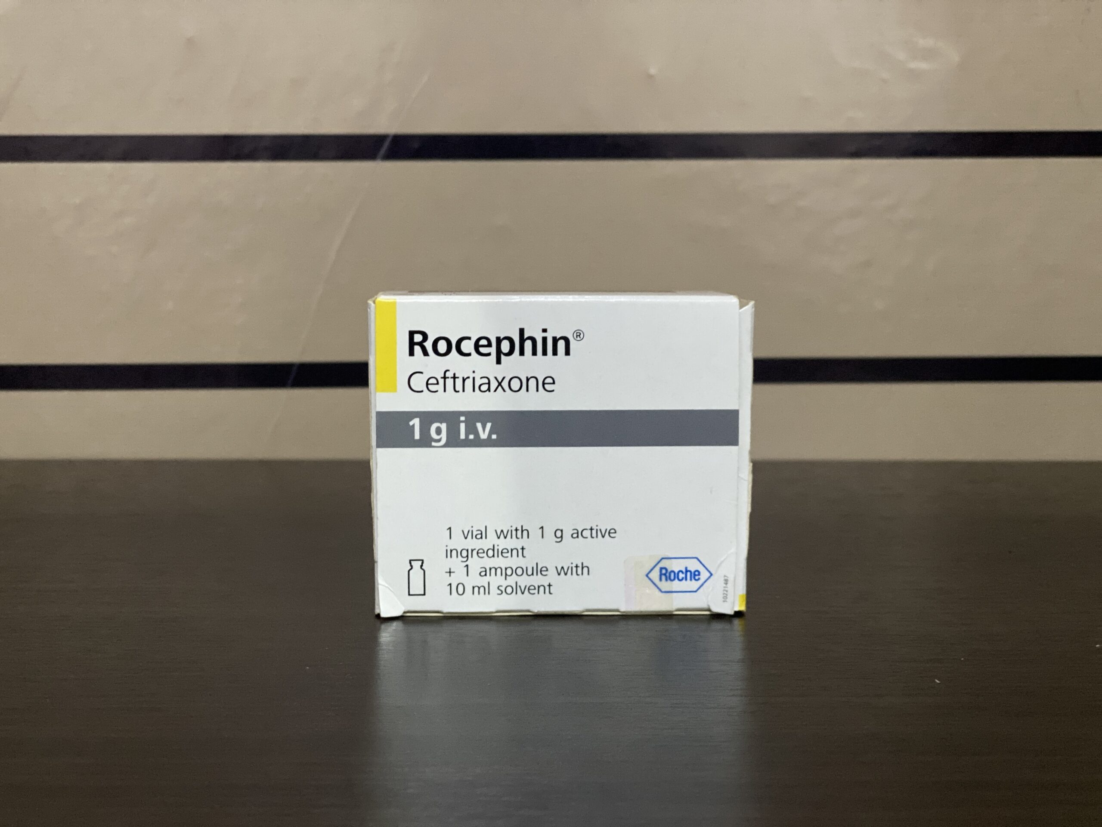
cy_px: 414
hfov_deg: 36.8
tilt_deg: -4.9
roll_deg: +1.9
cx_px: 551
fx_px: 1655
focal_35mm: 52
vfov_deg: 28.0
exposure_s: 1/40
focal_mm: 6
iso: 400
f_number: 2
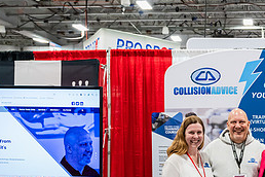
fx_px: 545
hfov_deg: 26.5
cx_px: 236
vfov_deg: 18.1
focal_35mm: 74
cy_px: 168
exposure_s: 1/200
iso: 3200
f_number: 4
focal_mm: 32
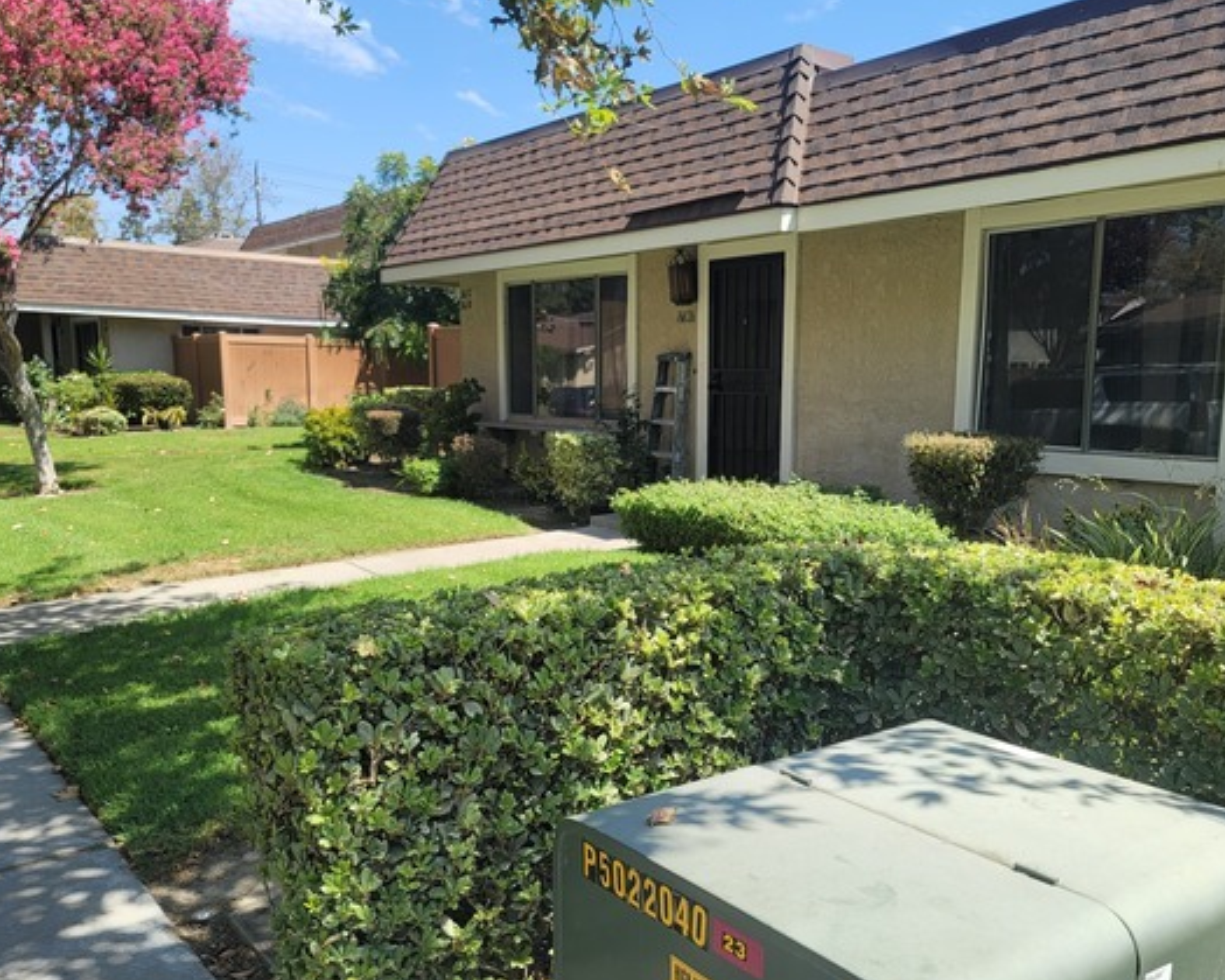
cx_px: 671
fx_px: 1124
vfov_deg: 47.0
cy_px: 553
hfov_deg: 57.1
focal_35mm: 31
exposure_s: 1/488
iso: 20
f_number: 1.8
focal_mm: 7
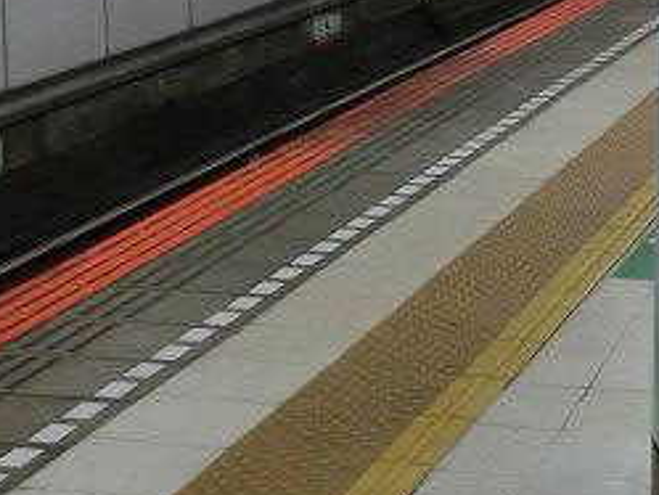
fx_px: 2190
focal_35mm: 115
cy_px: 278
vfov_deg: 12.9
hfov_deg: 16.8
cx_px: 625
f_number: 3
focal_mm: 5
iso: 400
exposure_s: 1/125
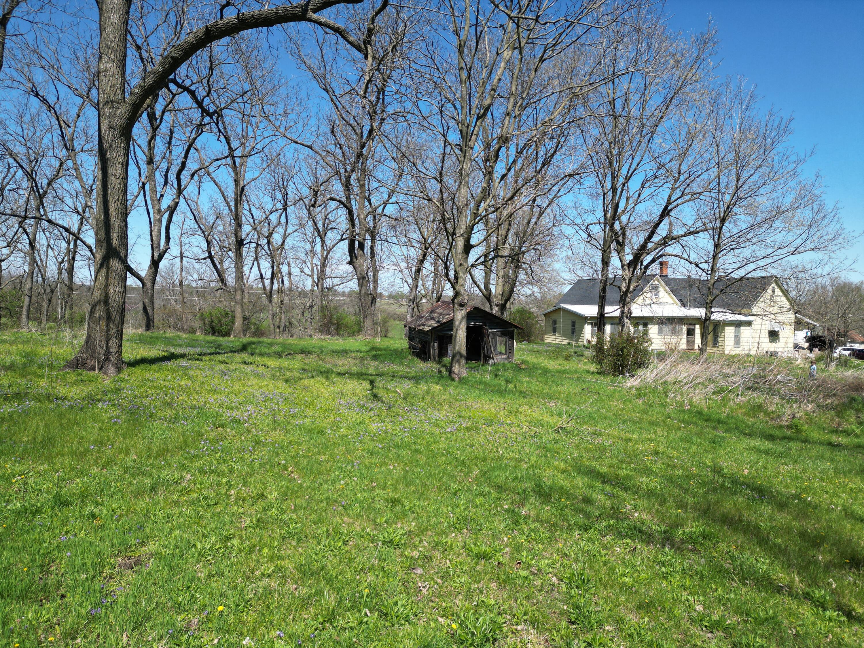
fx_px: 599
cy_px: 324
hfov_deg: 71.6
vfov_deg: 56.8
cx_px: 432
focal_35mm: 24
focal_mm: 6.72
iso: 100
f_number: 1.7
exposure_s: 1/2000
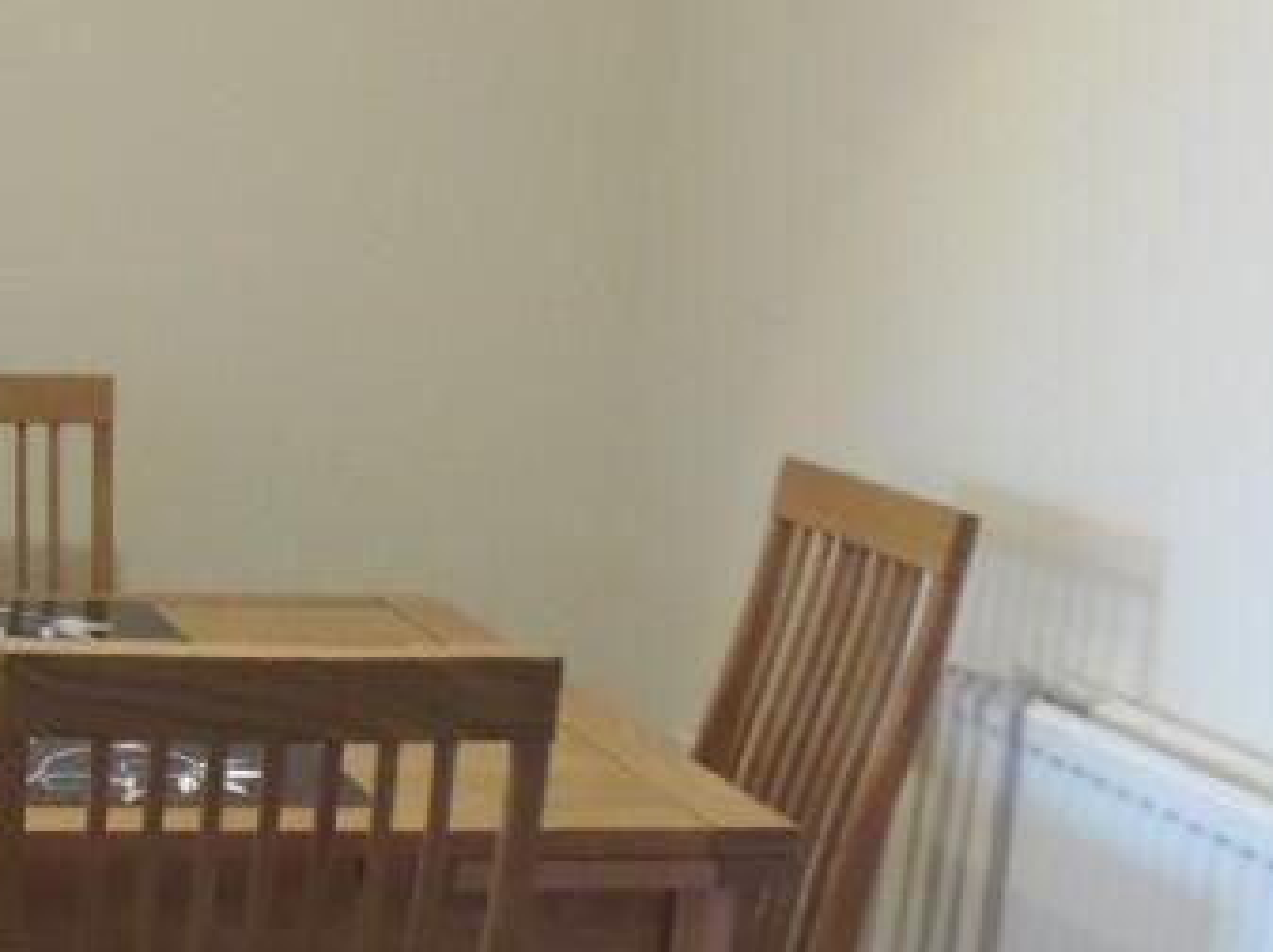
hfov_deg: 24.0
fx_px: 2682
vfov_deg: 20.1
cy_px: 597
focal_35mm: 73
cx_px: -302
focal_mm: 4.3
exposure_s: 1/8
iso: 250
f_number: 2.9
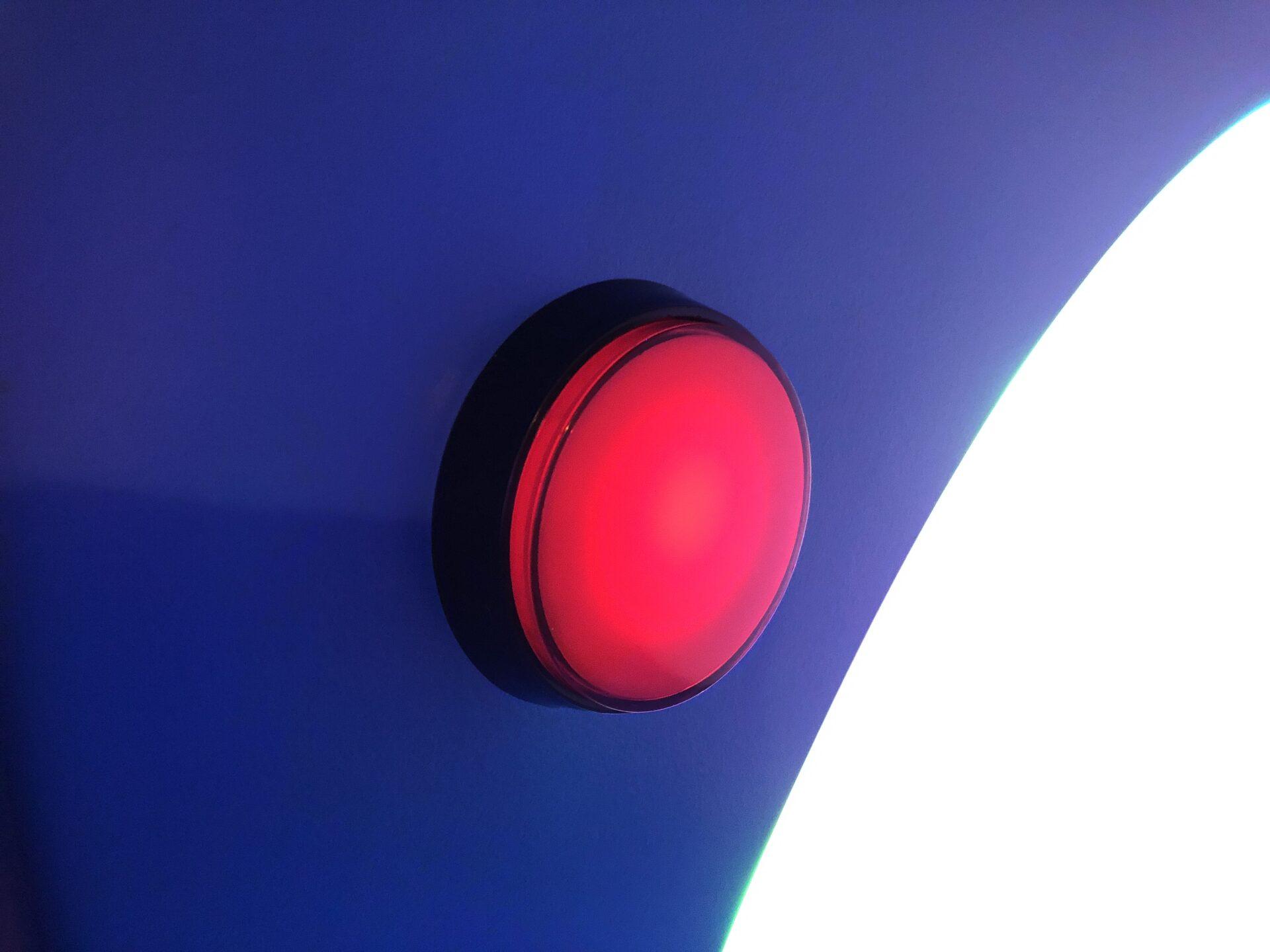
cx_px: 635
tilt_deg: -16.3
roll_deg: +0.6
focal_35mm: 28
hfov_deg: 63.4
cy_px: 476
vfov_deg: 49.7
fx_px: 1027
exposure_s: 1/9
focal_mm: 3.99
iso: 100
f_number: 1.8
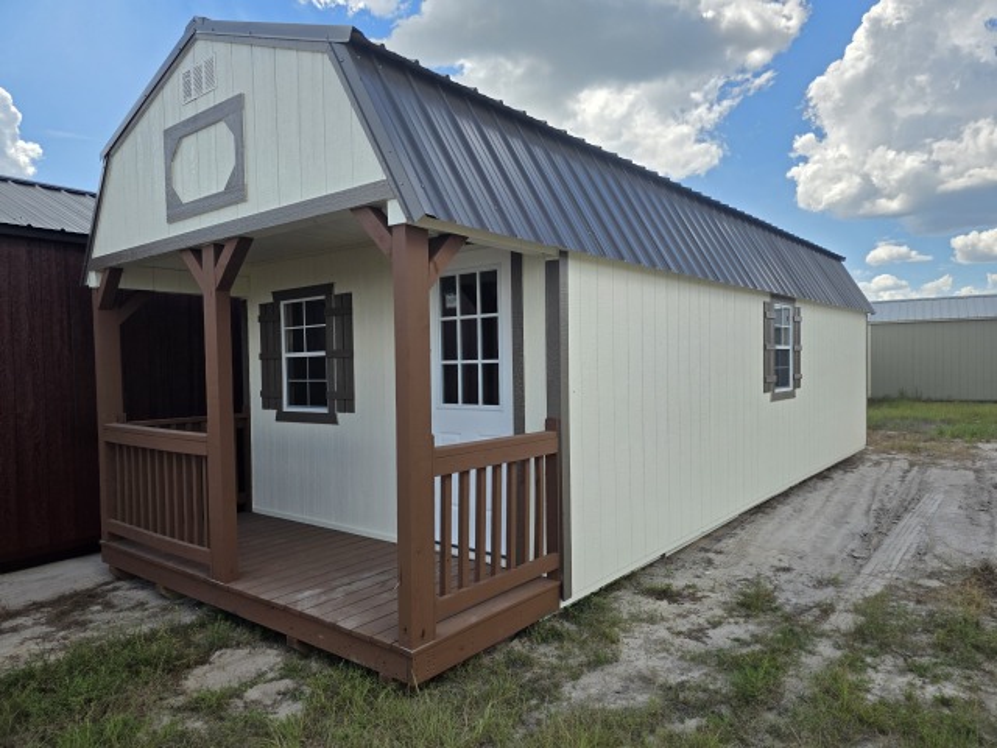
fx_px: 662
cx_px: 498
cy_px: 374
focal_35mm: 23
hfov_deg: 73.9
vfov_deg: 58.9
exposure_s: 1/4237
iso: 80
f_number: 1.7
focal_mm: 6.3
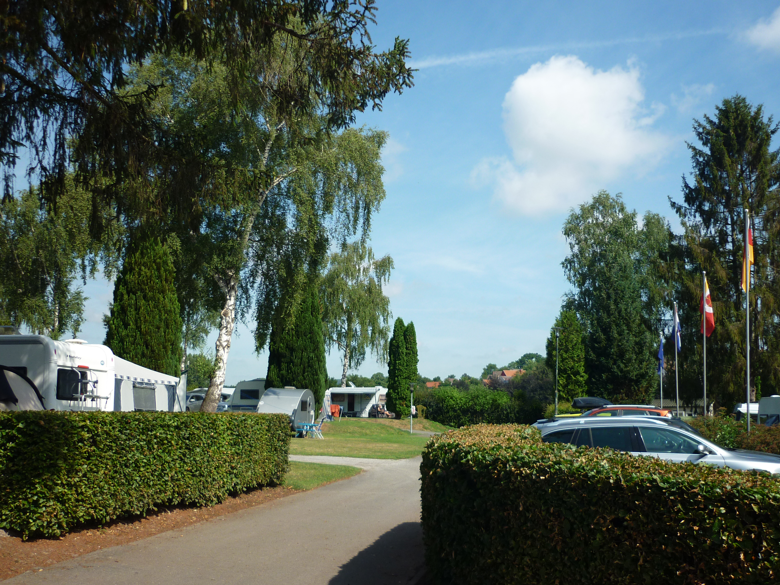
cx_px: 414
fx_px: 811
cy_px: 283
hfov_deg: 51.3
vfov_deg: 39.7
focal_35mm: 36
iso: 80
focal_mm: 5.5
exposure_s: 1/160
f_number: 8
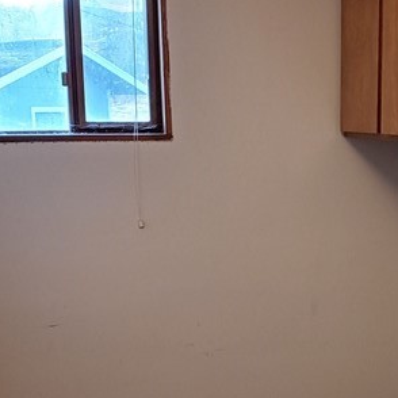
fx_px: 1041
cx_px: 280
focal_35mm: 80
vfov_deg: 21.5
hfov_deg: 21.5
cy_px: 294
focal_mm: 4.3
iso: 200
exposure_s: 1/59
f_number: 2.4
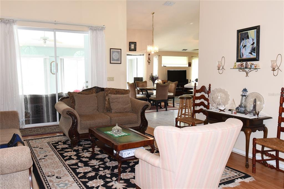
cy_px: 94
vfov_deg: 43.6
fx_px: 237
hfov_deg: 61.9
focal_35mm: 30
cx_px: 142
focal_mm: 15
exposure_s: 1/15
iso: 400
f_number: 7.1
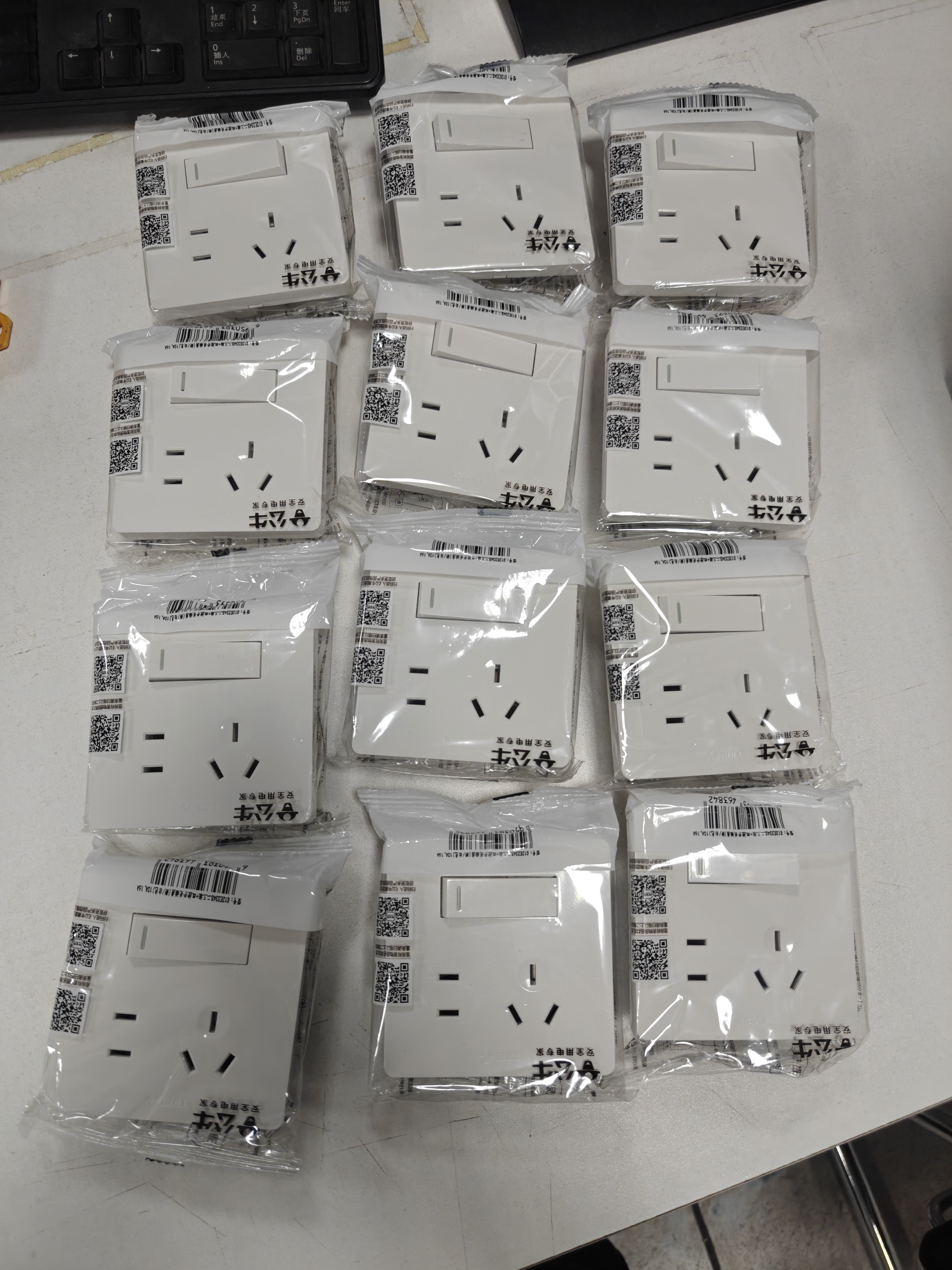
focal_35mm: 23
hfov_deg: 58.9
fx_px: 843
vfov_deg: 73.9
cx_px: 476
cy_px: 635
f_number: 1.6
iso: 500
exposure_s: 1/100
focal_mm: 6.06
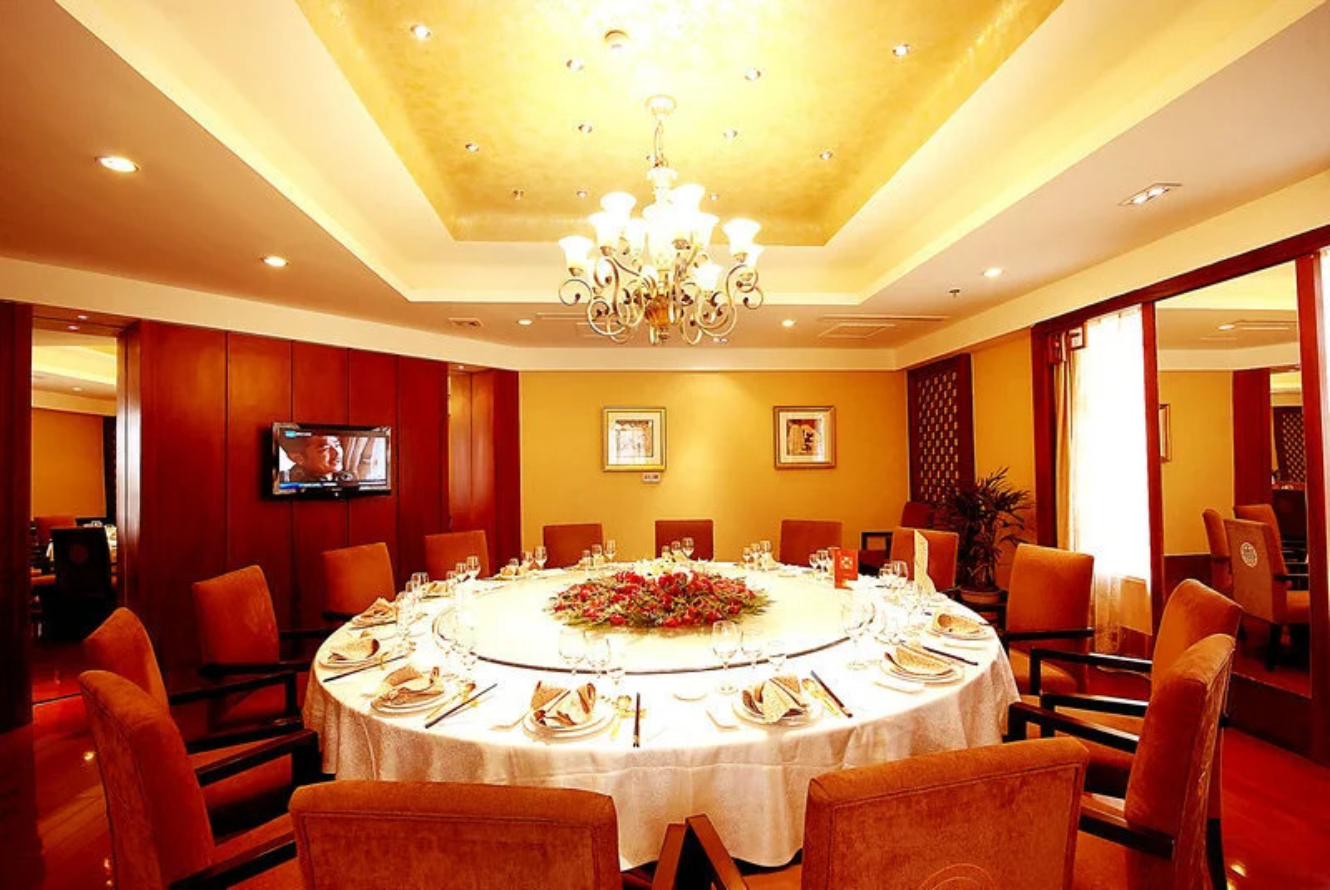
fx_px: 555
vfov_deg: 77.4
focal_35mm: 15
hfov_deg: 100.3
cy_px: 445
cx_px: 665
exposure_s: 1/10
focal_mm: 10
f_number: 8
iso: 400
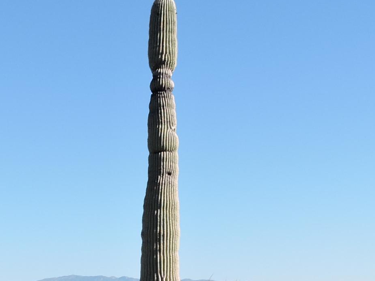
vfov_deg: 16.9
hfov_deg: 24.7
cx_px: 89
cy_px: 440
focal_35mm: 78
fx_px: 845
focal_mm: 4.3
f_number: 3.3
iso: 100
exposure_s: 1/800
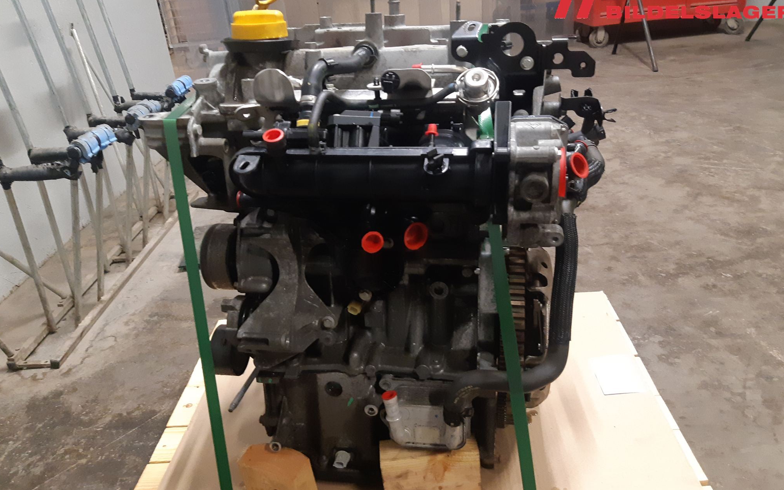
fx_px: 598
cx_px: 395
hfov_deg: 66.5
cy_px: 251
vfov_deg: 44.5
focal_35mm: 28
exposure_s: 1/50
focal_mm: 3.93
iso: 320
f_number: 1.7
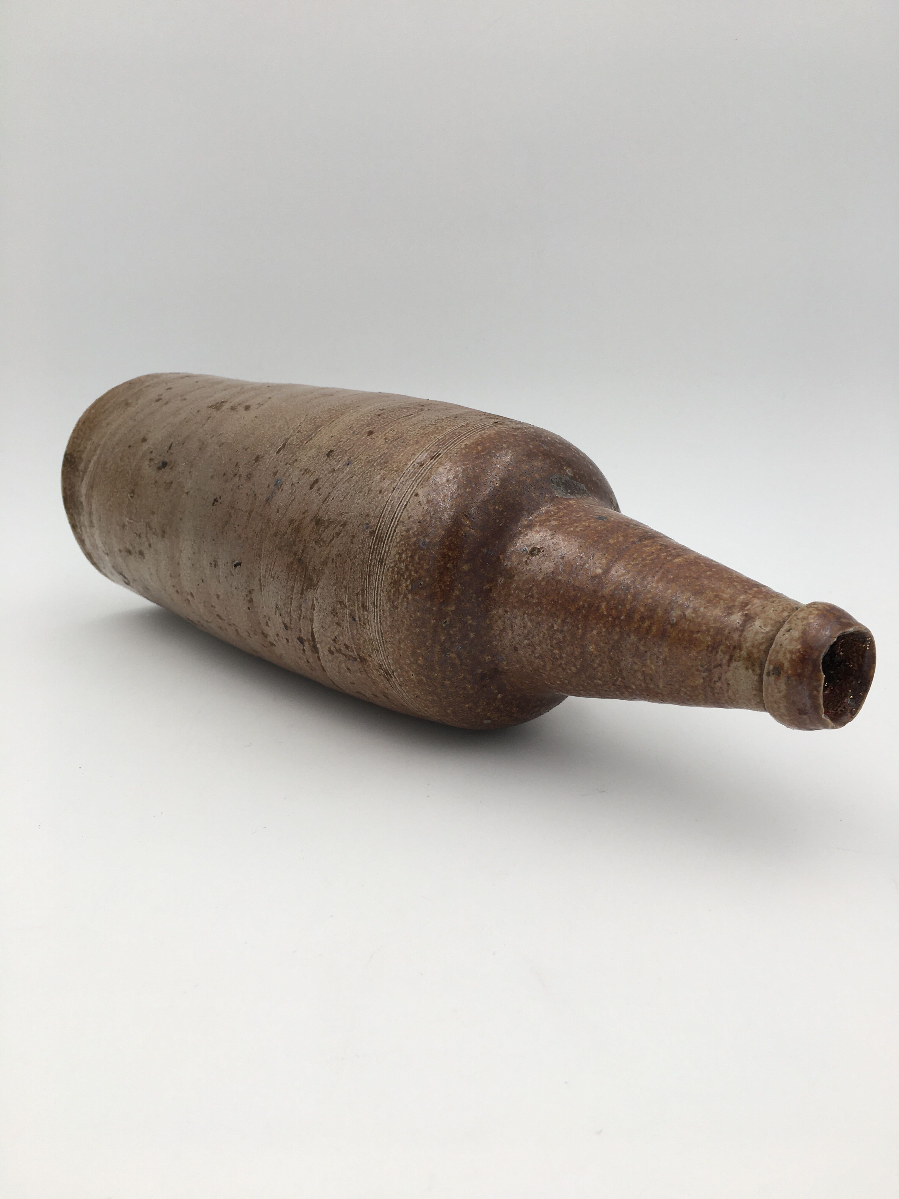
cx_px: 450
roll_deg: +0.1
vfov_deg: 61.7
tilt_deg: -14.5
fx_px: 1004
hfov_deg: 48.2
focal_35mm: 29
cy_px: 600
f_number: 2.2
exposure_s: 1/148
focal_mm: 4.15
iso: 25
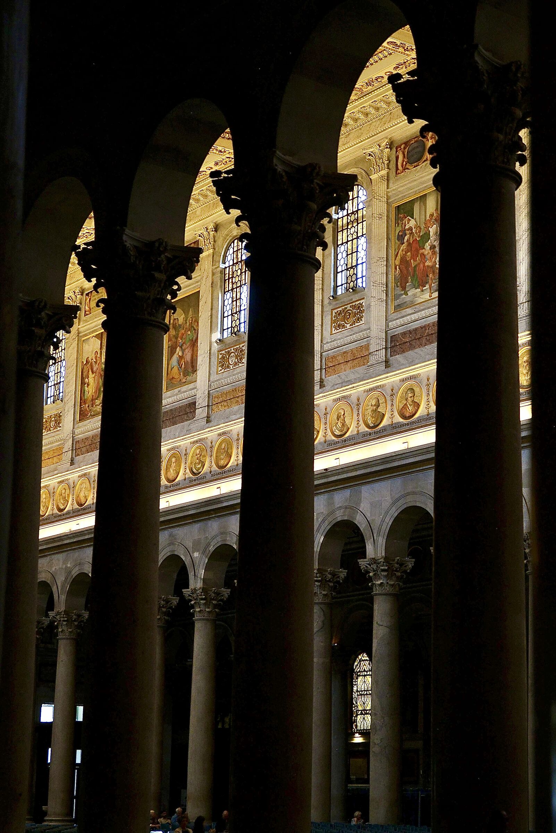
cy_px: 416
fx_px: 1018
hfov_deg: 30.5
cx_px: 278
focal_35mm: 44
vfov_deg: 44.5
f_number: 2.8
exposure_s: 1/250
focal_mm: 44
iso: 720
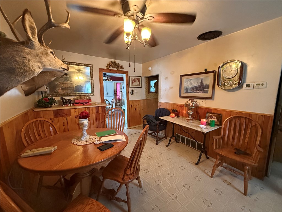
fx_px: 114
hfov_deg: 102.1
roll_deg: +0.7
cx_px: 141
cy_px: 106
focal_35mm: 14
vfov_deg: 85.7
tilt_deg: -6.4
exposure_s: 1/60
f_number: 2.2
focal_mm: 2.22
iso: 1000
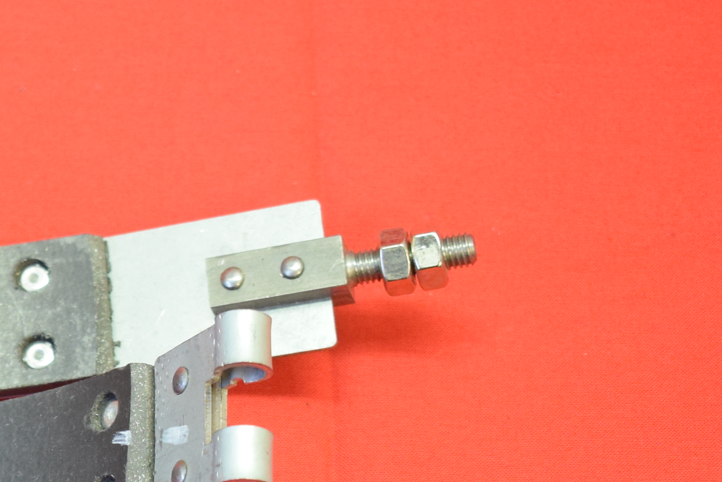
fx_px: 2295
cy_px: 401
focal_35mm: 114
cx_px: -176
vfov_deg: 11.9
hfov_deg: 17.0
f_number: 5
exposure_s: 1/60
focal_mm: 27
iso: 1250
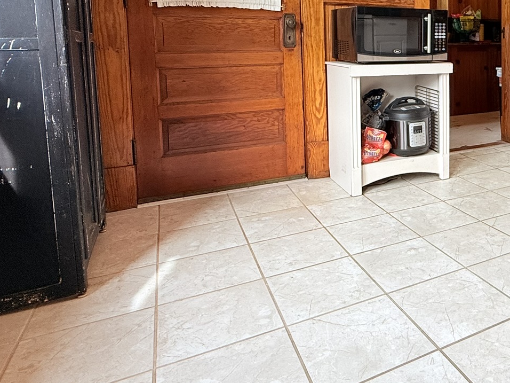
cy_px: 81
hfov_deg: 54.3
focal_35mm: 30
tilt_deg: -4.8
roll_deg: +0.4
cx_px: 433
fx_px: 442
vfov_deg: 44.7
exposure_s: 1/120
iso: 125
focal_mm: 2.22
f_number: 2.2
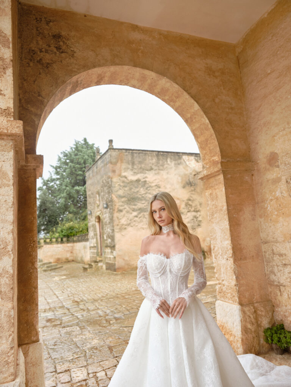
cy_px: 194
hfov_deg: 54.9
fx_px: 280
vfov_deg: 69.4
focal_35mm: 25
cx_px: 146
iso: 400
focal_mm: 32
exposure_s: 1/125
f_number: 4
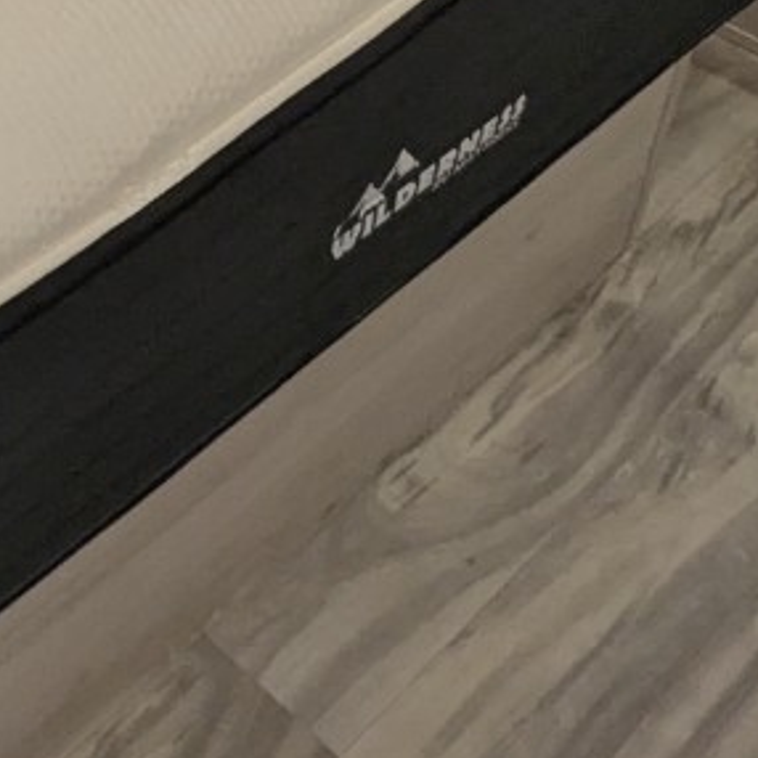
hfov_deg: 22.8
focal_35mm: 69
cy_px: -209
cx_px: -166
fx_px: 1709
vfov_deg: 22.5
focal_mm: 2.35
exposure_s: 1/178
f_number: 2.2
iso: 274
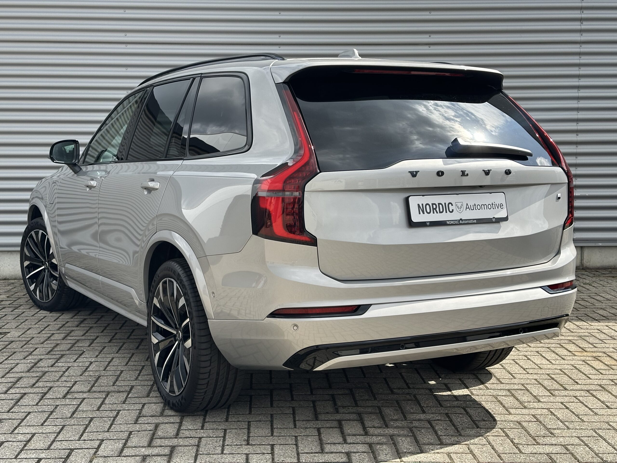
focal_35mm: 48
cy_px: 232
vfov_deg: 30.3
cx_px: 308
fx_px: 856
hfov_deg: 39.7
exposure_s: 1/2976
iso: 64
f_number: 1.78
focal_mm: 6.86
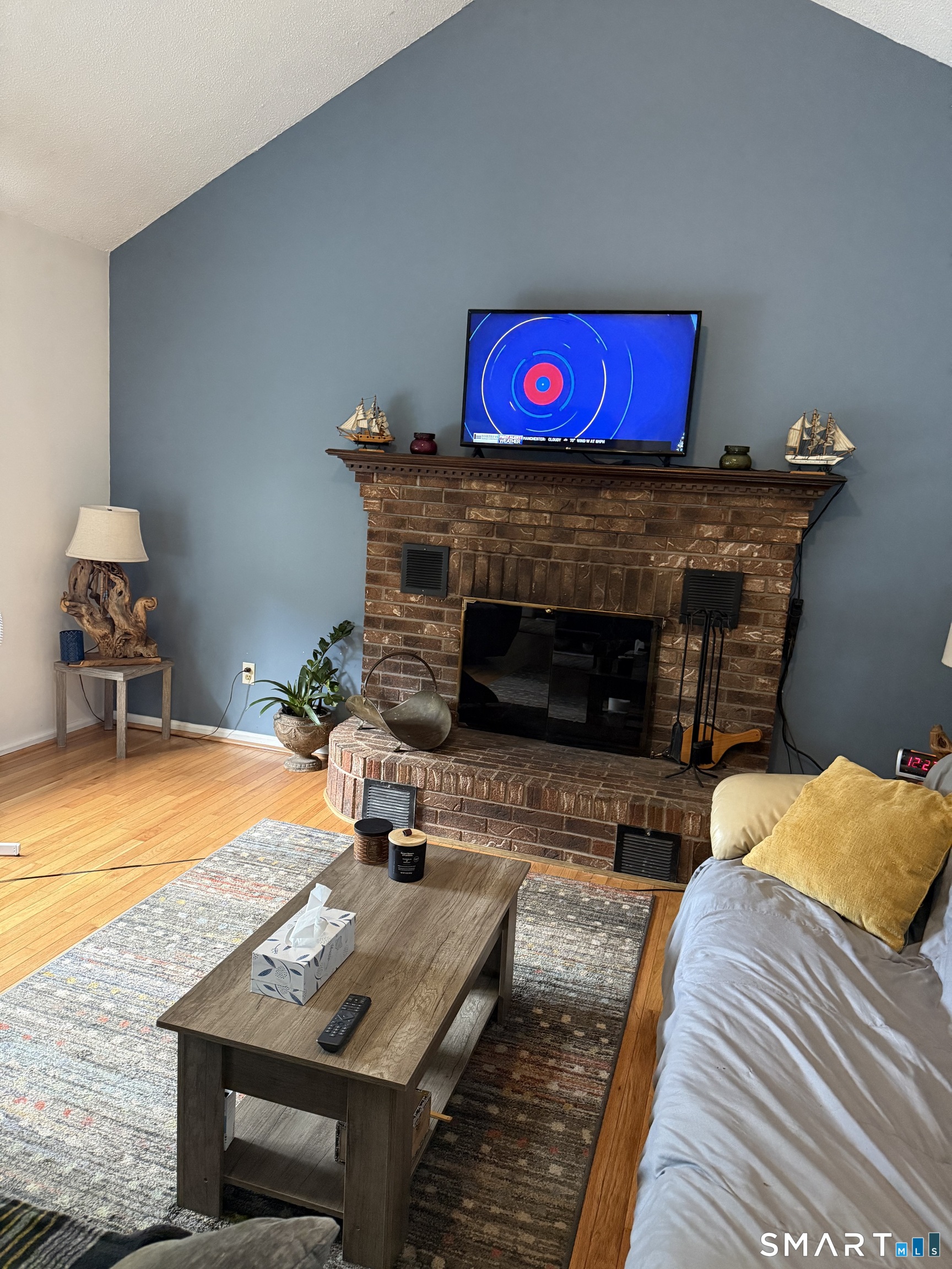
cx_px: 476
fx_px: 880
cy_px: 634
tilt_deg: -9.9
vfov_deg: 71.6
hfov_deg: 56.8
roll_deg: -4.6
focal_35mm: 24
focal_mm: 6.76
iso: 640
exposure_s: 1/40
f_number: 1.78
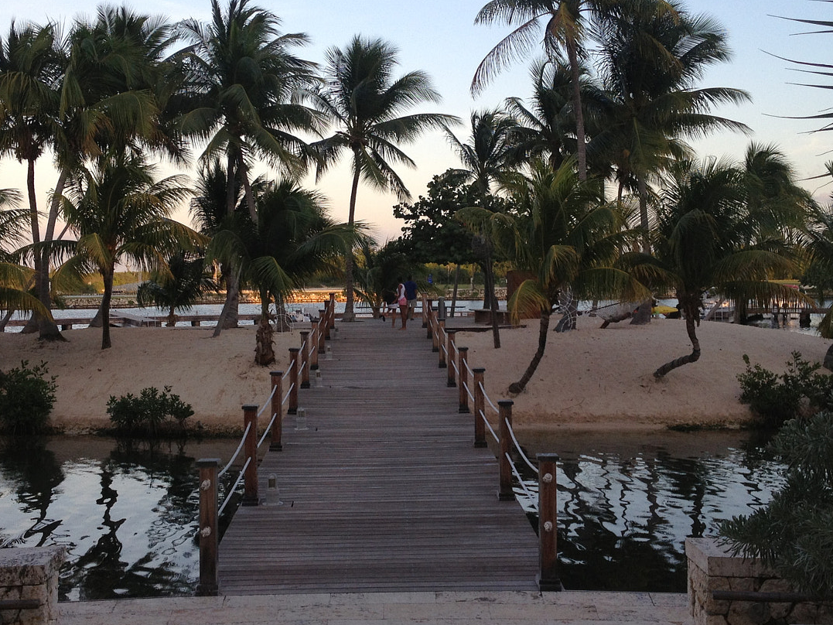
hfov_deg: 36.8
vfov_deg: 28.0
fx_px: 1251
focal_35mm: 52
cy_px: 269
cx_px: 384
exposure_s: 1/345
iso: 50
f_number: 2.4
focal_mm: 4.28
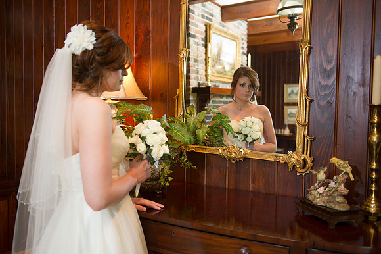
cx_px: 190
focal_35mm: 32
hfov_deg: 58.7
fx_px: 338
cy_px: 127
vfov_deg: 41.1
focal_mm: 32
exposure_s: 1/100
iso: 1250
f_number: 2.8
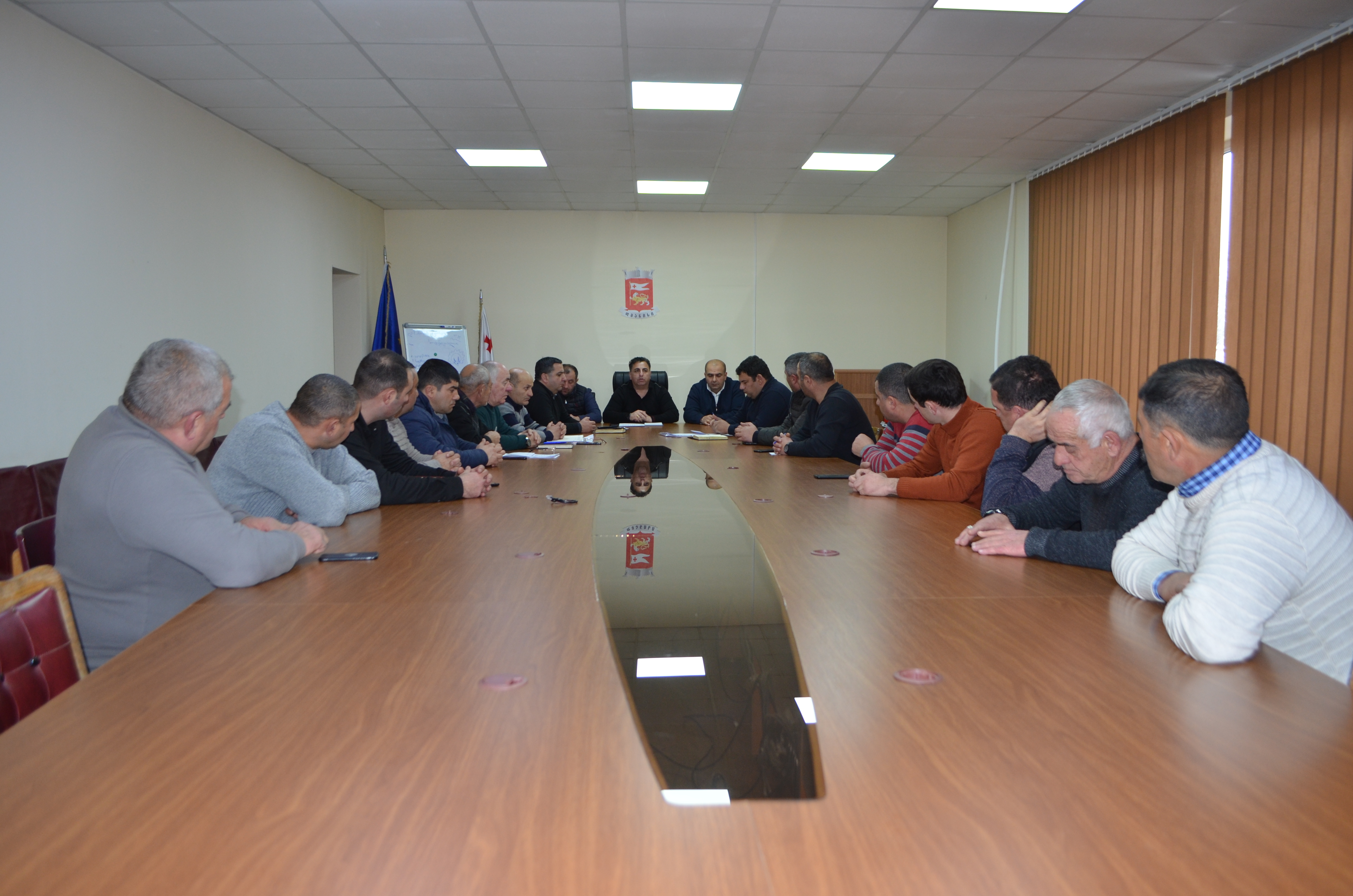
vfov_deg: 47.7
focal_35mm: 27
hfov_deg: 67.5
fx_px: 1013
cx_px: 676
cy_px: 448
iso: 400
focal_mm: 18
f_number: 3.5
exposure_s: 1/80
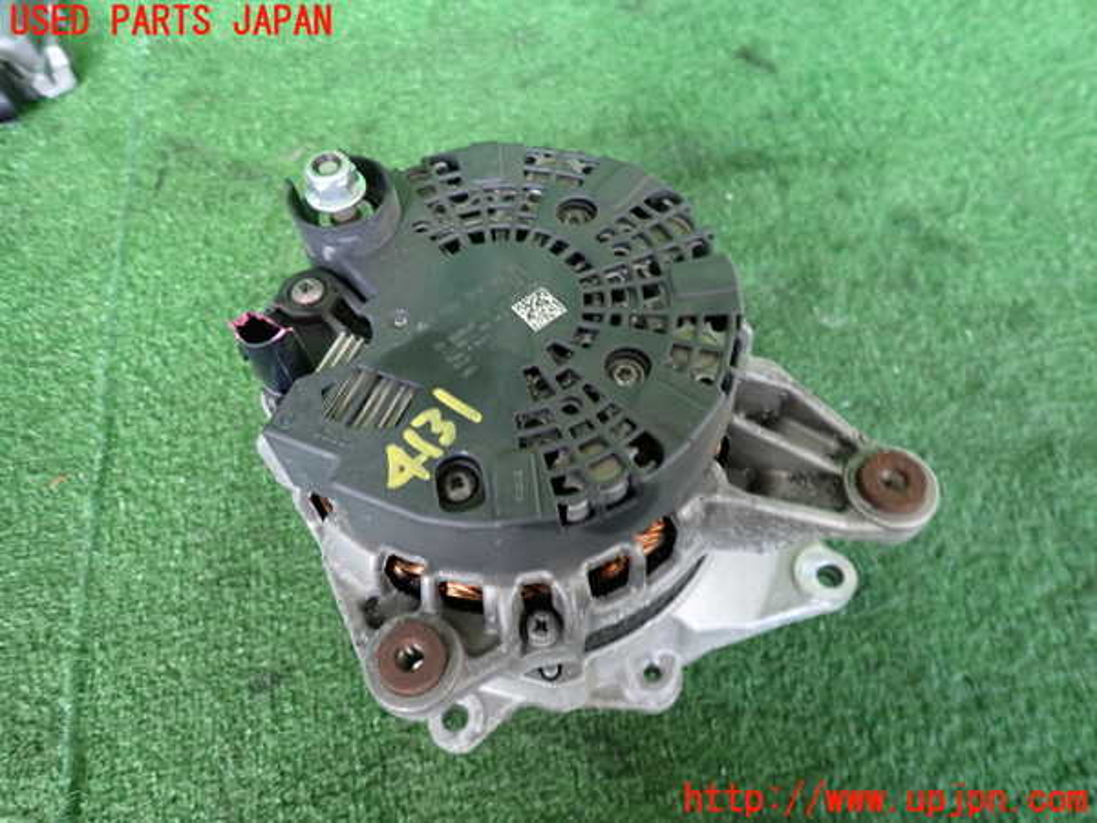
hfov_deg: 69.4
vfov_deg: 54.9
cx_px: 548
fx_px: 792
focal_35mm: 25
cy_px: 412
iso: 250
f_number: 2
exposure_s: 1/30
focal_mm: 4.5
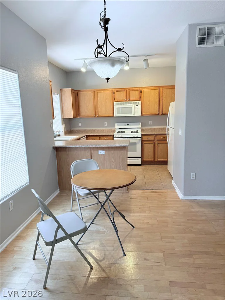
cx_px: 112
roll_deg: +1.1
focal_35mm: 24
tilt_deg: -9.9
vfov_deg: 71.6
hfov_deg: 56.8
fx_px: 208
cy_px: 150
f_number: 1.78
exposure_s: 1/60
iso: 125
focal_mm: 6.76
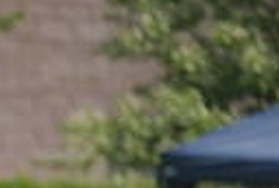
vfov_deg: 1.1
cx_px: -227
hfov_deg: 1.6
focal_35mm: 1264
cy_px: 398
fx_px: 9819
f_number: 4
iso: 640
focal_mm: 280
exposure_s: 1/4000
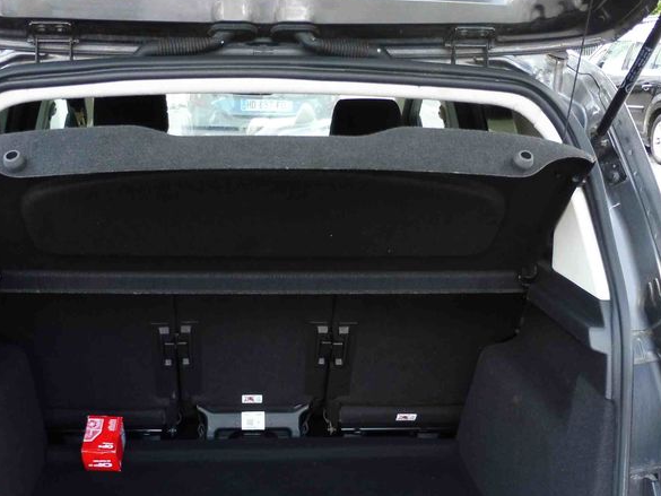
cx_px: 264
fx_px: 783
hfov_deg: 45.5
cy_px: 416
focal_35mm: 41
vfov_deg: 33.8
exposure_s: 1/60
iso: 160
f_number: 3.3
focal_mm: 4.3
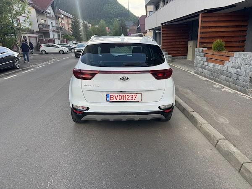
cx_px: 126
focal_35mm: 24
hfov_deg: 71.6
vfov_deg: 56.8
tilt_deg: -16.5
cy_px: 94
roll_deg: +2.6
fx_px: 175
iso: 80
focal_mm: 6.76
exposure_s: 1/782
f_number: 1.78
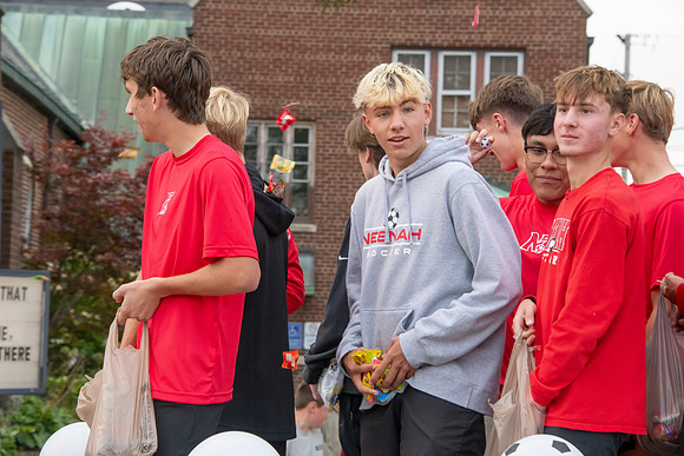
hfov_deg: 14.2
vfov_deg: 9.5
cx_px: 342
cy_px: 228
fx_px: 2756
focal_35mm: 145
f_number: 11
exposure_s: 1/250
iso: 3200
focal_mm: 145
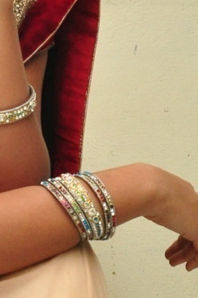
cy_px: 157
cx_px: -52
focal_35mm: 188
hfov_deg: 7.2
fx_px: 1553
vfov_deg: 10.9
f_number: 7.1
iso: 1600
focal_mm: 34
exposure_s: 1/125
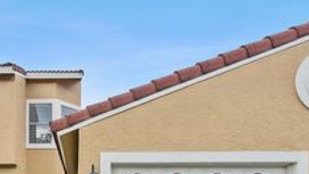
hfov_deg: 52.5
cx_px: 72
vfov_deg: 28.4
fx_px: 295
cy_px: 211
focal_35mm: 36
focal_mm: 16
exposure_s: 1/30
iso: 200
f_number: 9
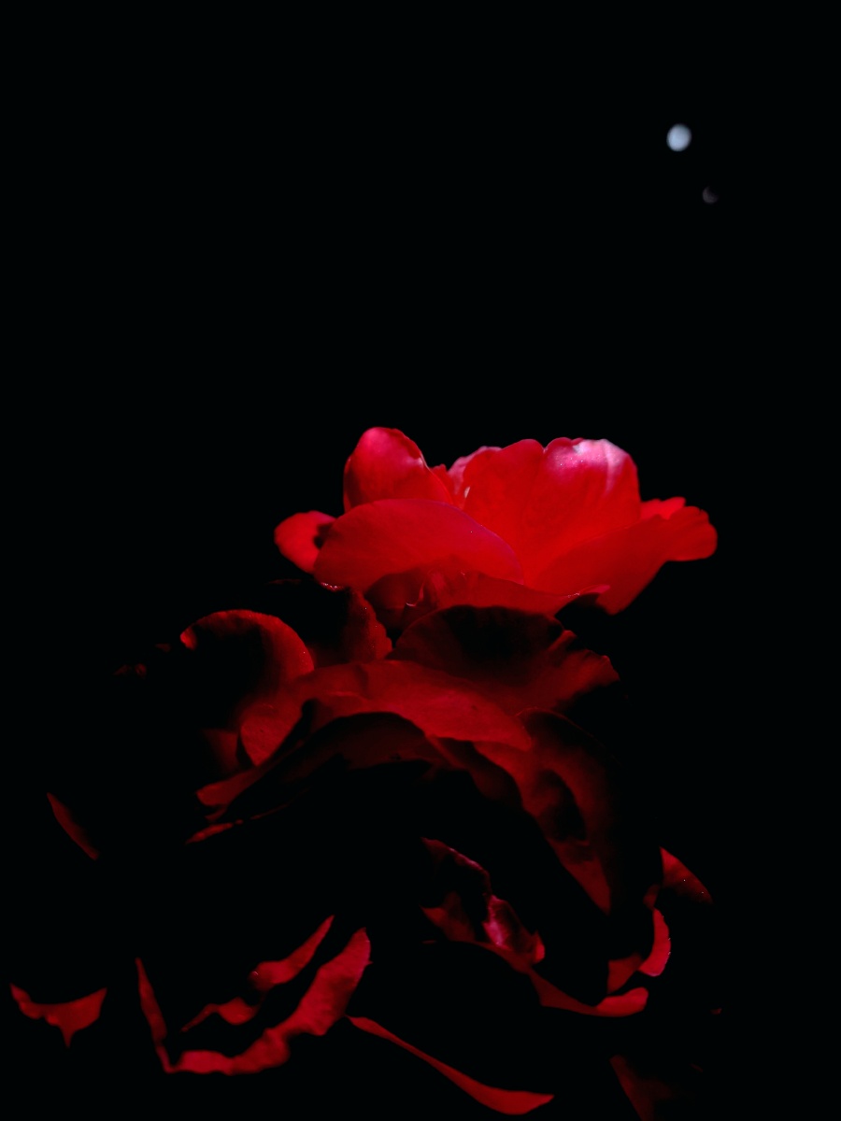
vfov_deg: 67.3
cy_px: 560
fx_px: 842
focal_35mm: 26
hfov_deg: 53.1
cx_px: 420
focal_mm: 5.58
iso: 320
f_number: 1.8
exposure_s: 1/12.5
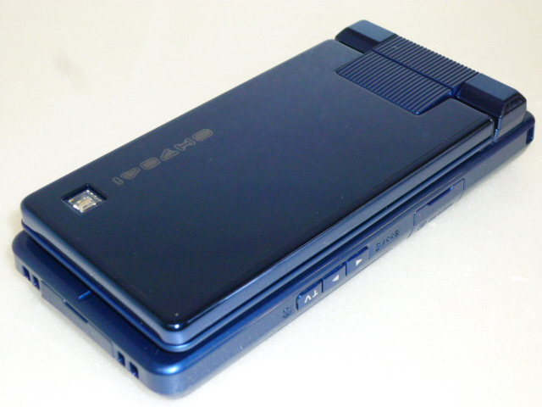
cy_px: 204
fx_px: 1018
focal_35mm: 65
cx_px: 271
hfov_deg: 29.8
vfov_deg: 22.6
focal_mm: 11.6
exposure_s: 1/80
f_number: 4.8
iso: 400
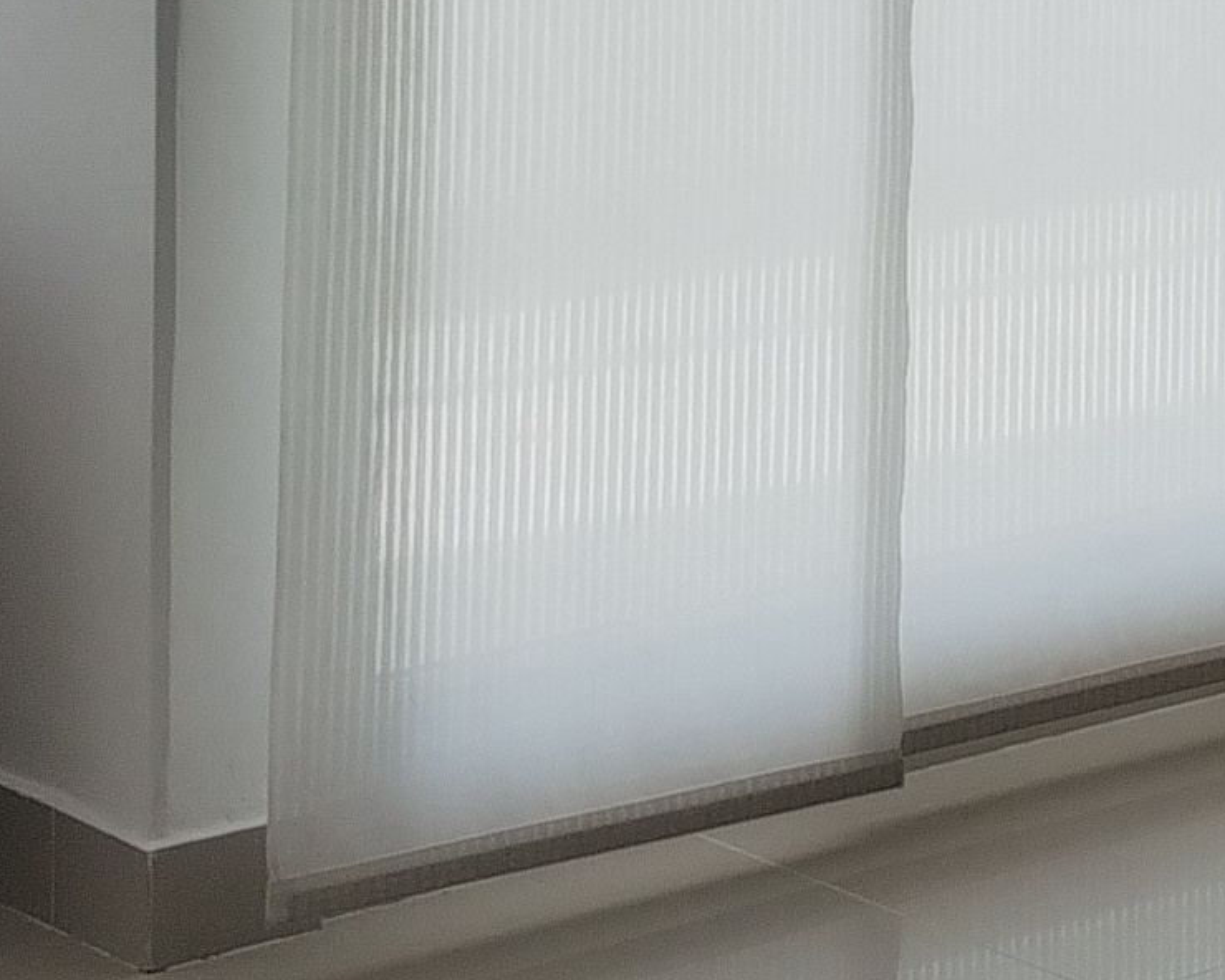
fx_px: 5475
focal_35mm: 151
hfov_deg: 12.5
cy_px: -763
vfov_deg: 9.7
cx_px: 1405
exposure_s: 1/242
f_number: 1.8
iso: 100
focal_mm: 4.27
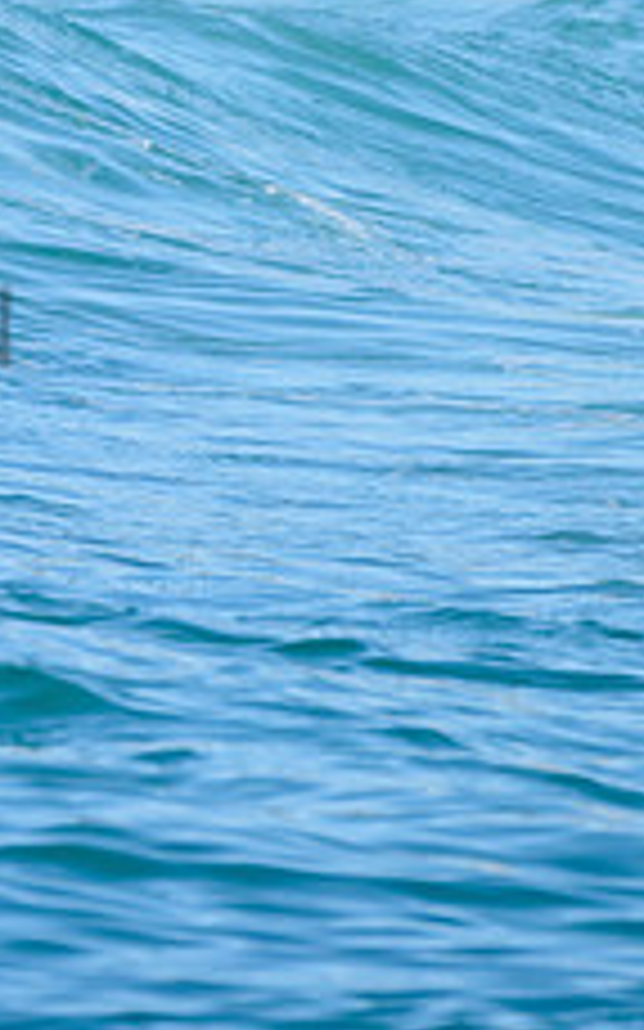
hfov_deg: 0.8
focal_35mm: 1581
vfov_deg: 1.3
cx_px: -169
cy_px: 115
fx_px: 44425
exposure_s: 1/2000
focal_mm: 500
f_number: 5.6
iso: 280
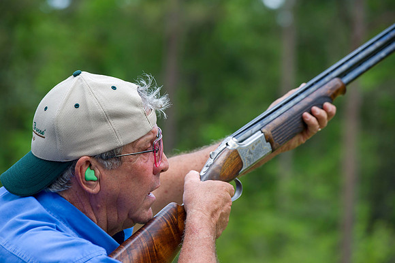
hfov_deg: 10.8
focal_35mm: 190
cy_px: 132
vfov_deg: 7.2
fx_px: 2083
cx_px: 198
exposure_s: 1/320
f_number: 5.6
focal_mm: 190
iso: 200
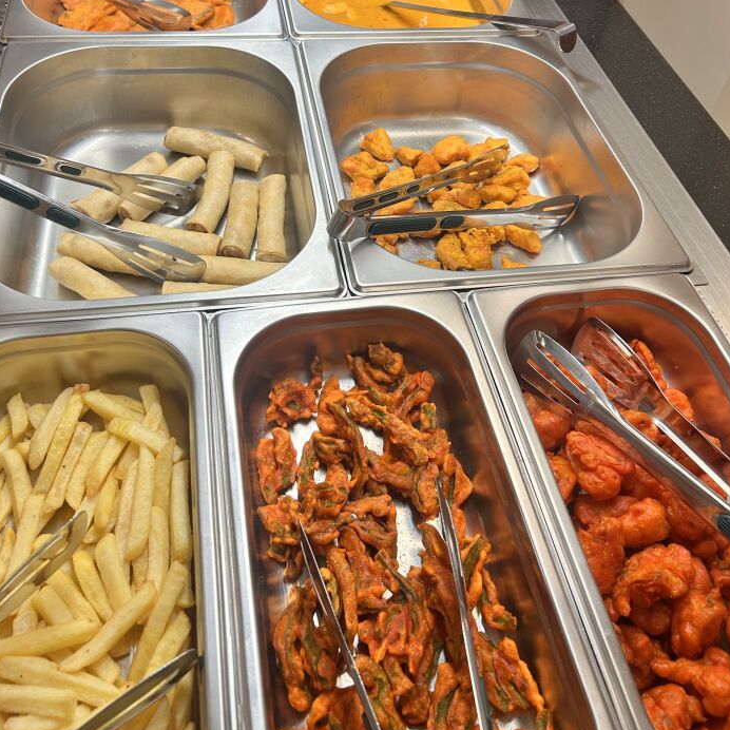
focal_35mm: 31
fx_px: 740
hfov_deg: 52.5
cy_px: 247
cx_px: 366
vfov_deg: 51.6
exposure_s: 1/100
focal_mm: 5.7
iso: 125
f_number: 1.5
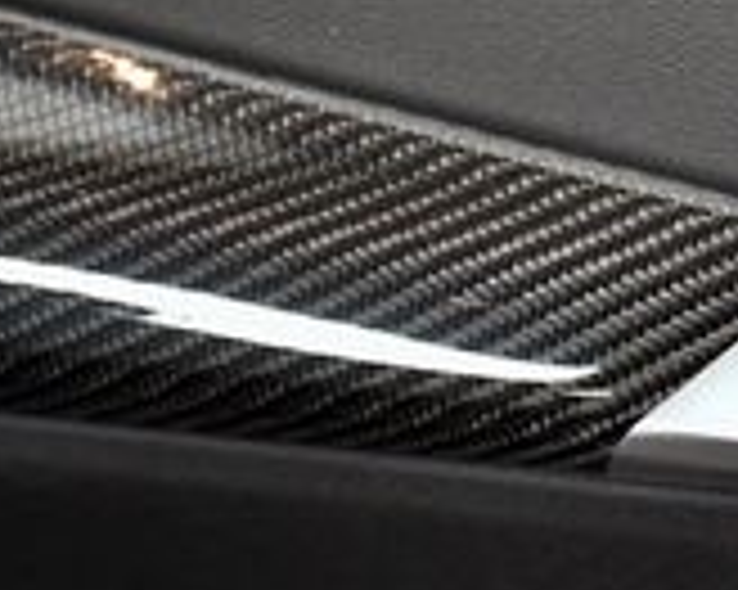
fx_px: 7204
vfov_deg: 4.7
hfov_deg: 5.8
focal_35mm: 330
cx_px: 1080
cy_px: 182
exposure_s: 1/100
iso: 2500
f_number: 5.6
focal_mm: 60
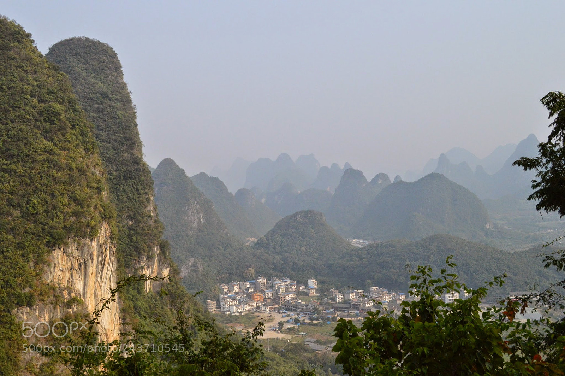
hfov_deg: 49.6
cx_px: 282
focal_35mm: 39
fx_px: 612
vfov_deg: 34.2
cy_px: 188
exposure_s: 1/2500
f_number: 6.3
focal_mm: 26
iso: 1600
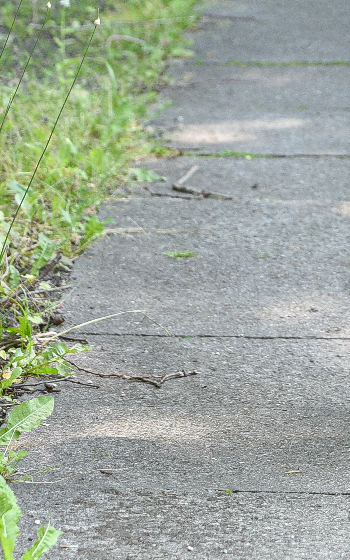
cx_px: 512
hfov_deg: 3.4
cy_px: -424
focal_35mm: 389
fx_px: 5937
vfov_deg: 5.3
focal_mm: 105
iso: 400
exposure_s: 1/125
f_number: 5.6
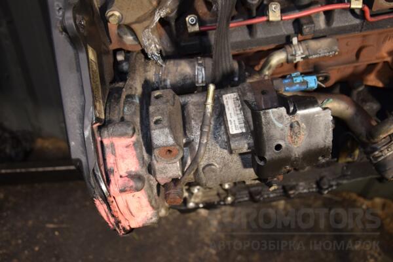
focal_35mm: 33
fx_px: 360
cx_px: 196
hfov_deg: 57.2
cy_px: 131
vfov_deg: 40.0
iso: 800
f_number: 5
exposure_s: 1/100
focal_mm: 22
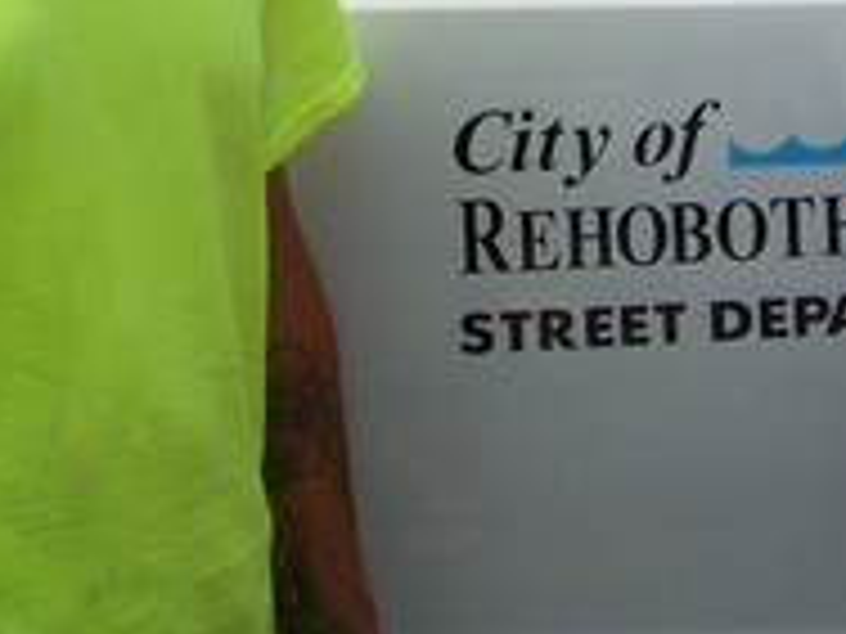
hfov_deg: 12.8
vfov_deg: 9.6
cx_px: 698
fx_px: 3739
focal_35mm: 153
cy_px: -99
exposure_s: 1/1000
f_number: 4
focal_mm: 5.85
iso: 62
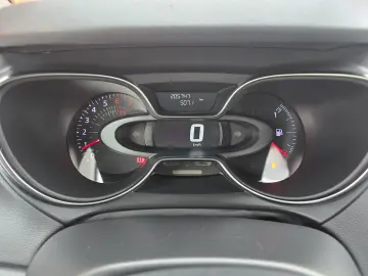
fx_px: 245
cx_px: 184
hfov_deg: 73.9
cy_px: 138
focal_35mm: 23
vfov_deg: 58.9
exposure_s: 1/100
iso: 400
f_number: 1.7
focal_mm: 6.3
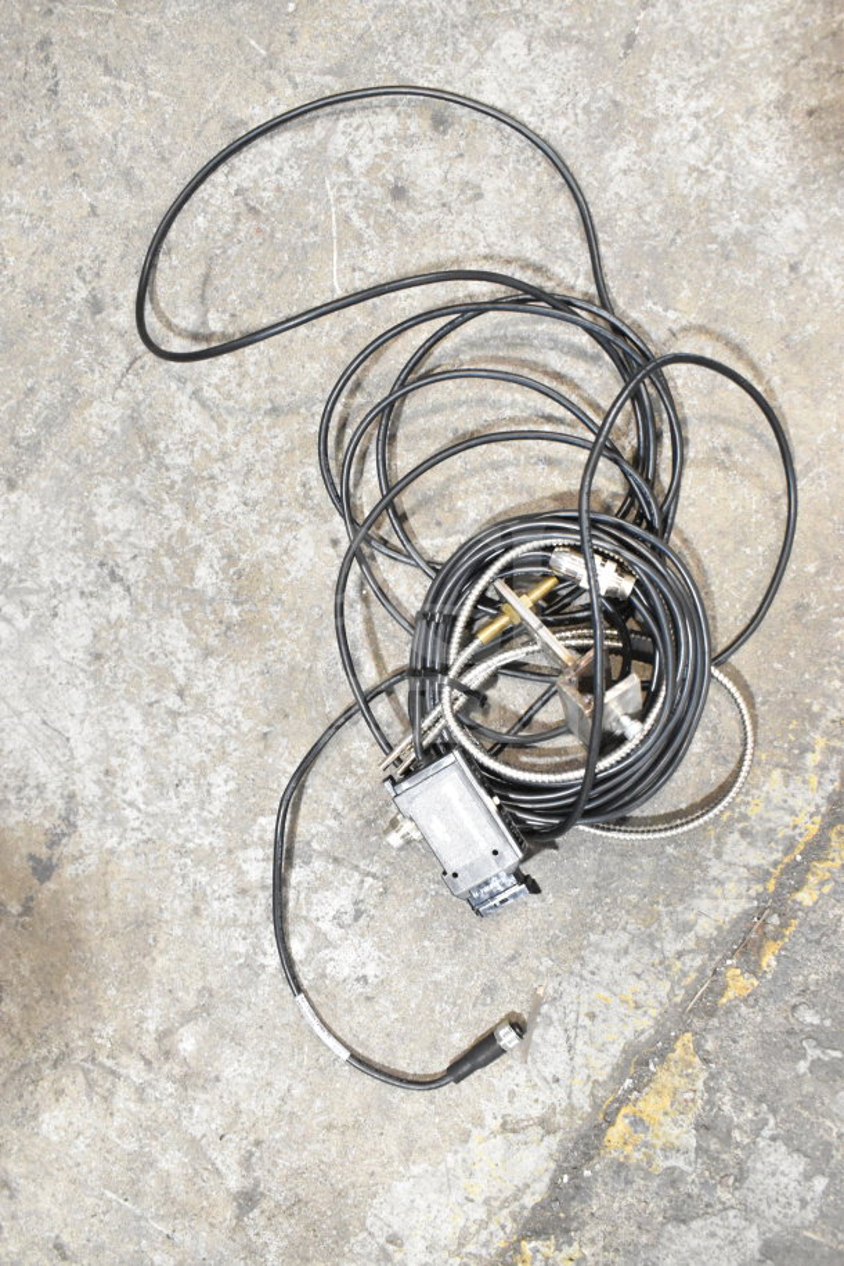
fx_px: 1160
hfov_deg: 40.0
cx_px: 422
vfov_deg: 57.2
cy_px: 633
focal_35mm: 33
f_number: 7.1
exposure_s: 1/200
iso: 6400
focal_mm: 22
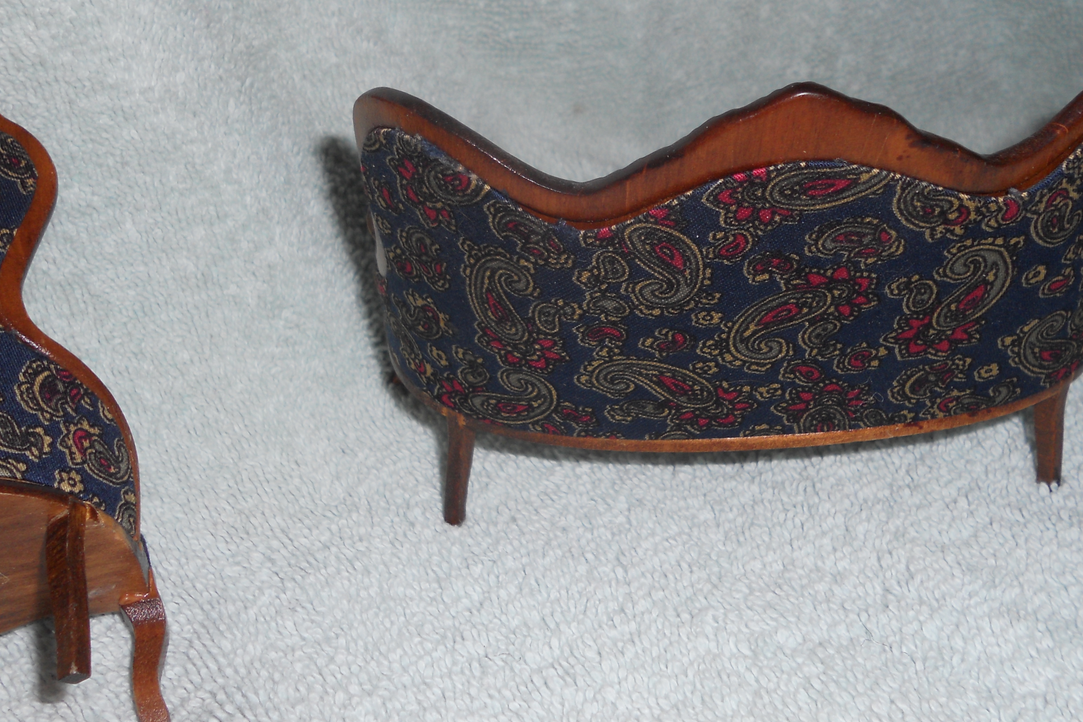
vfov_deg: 31.0
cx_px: 566
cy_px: 260
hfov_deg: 45.4
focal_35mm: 43
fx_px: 1293
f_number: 8.8
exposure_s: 1/25
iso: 80
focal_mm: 5.8
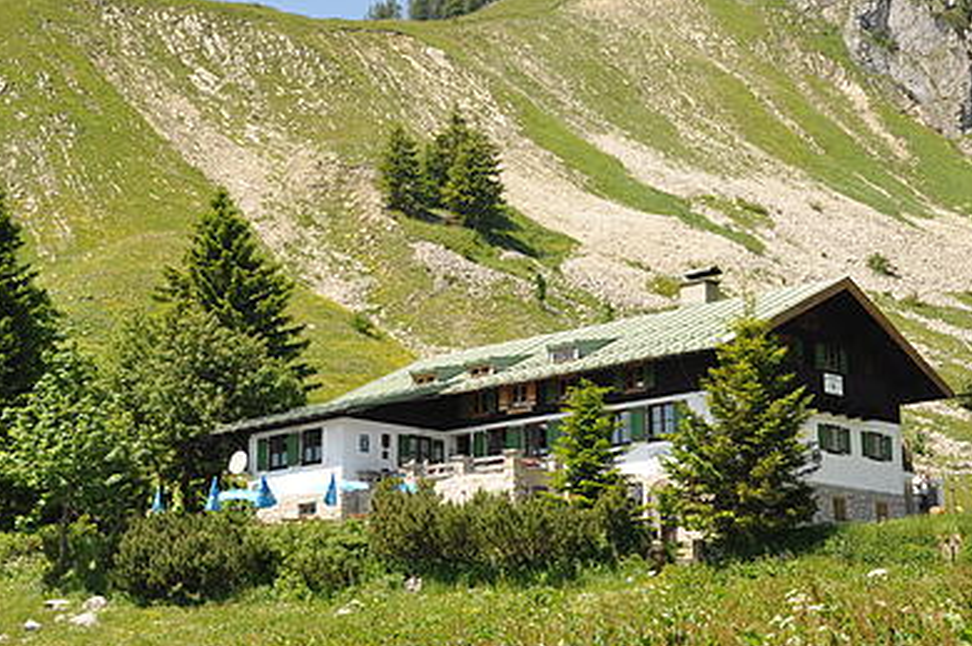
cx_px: 507
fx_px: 2022
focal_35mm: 75
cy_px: 259
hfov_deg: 27.0
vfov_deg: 18.1
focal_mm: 32
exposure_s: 1/320
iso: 200
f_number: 9
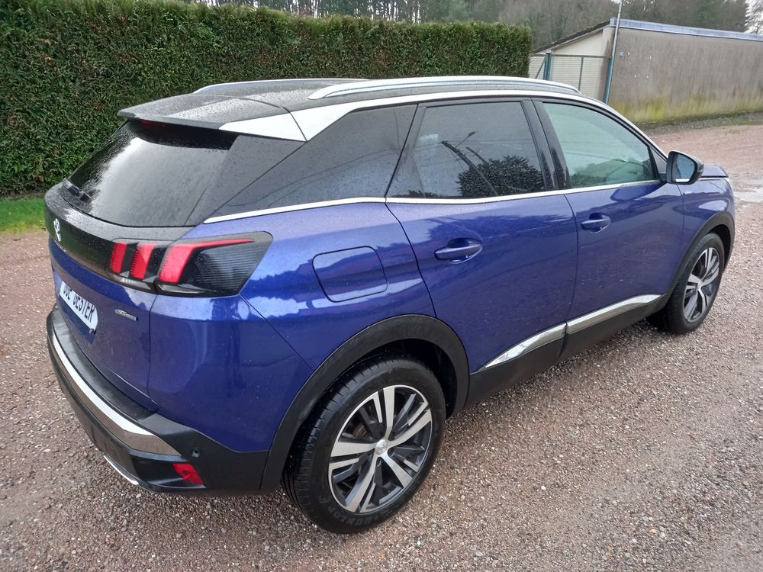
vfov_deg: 54.9
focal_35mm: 25
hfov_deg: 69.4
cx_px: 382
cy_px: 286
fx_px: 551
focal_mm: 4.6
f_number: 2
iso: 200
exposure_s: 1/60
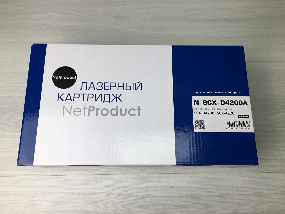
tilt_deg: -74.5
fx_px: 239
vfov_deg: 48.2
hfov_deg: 61.7
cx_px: 142
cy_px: 107
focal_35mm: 29
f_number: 2.2
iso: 25
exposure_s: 1/105
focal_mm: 4.15
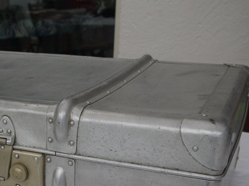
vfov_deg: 22.6
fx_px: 460
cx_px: 22
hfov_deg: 29.0
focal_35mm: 64
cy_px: 148
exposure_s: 1/160
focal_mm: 16
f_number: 5
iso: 100
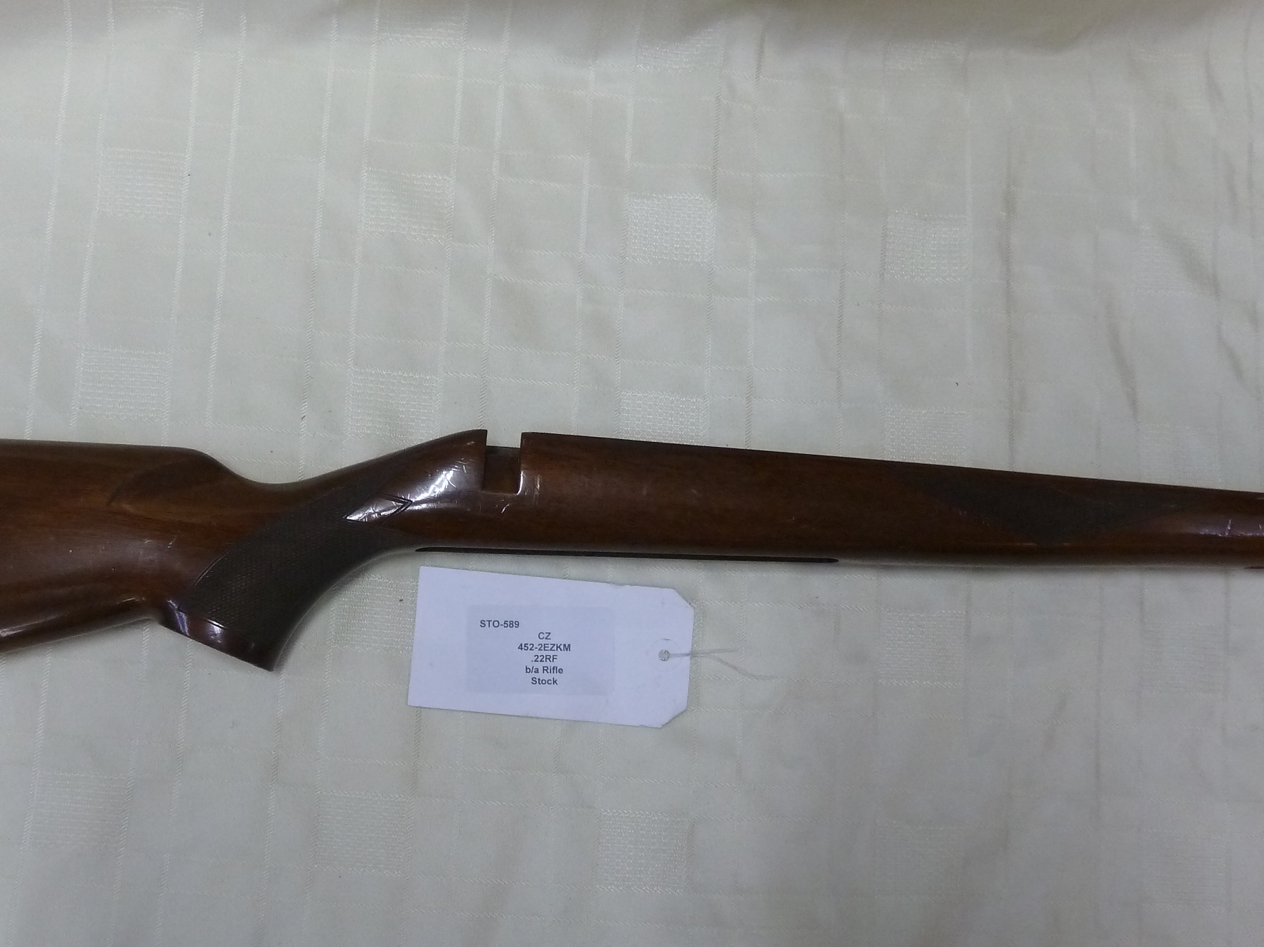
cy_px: 605
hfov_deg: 51.0
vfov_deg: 39.3
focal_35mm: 36
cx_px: 510
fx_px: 1314
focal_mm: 4.1
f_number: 3.3
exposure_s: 1/30
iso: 250
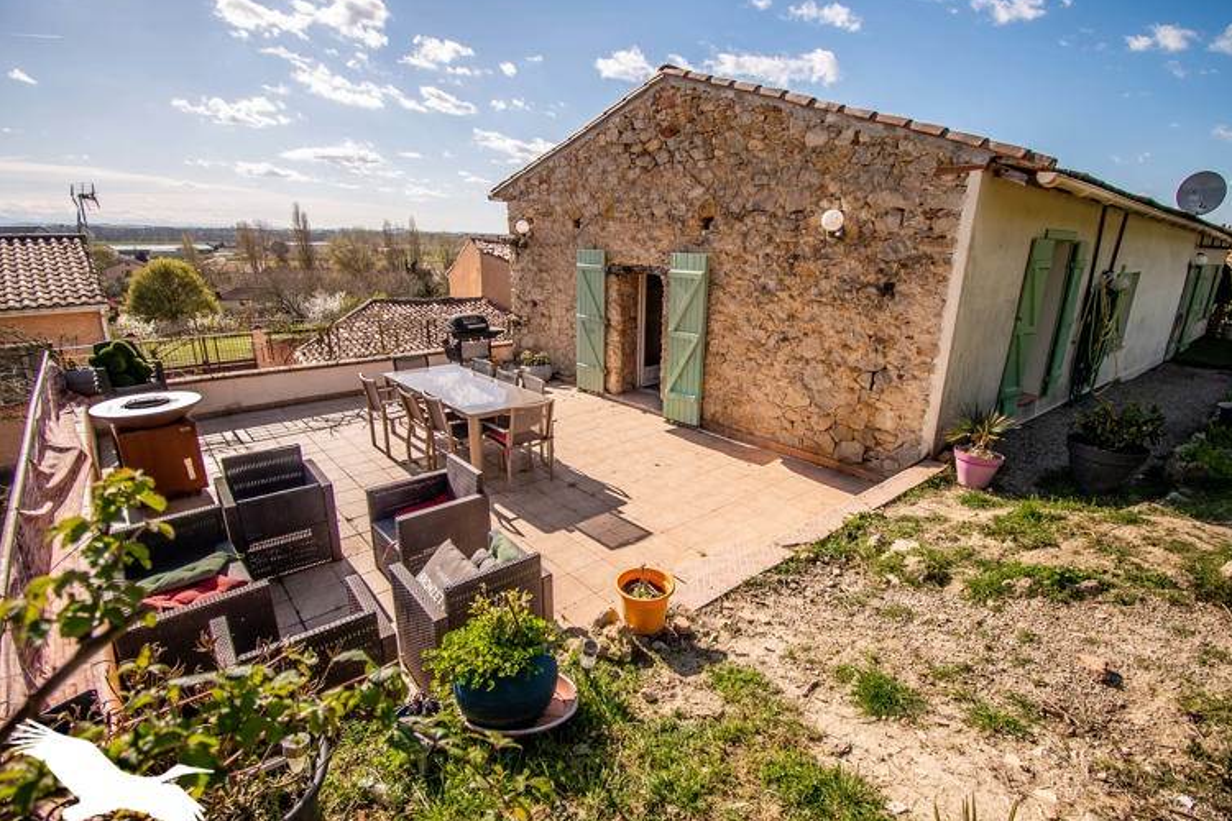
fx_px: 548
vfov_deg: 73.7
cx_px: 629
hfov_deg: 96.7
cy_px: 420
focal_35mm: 16
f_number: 5
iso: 200
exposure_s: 1/1250
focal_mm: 10
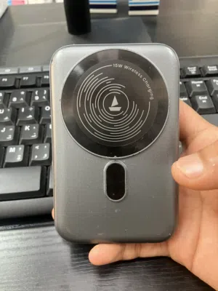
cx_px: 109
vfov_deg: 63.4
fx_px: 235
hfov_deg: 49.7
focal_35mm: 28
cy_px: 146
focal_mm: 3.99
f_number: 1.8
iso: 250
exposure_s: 1/60
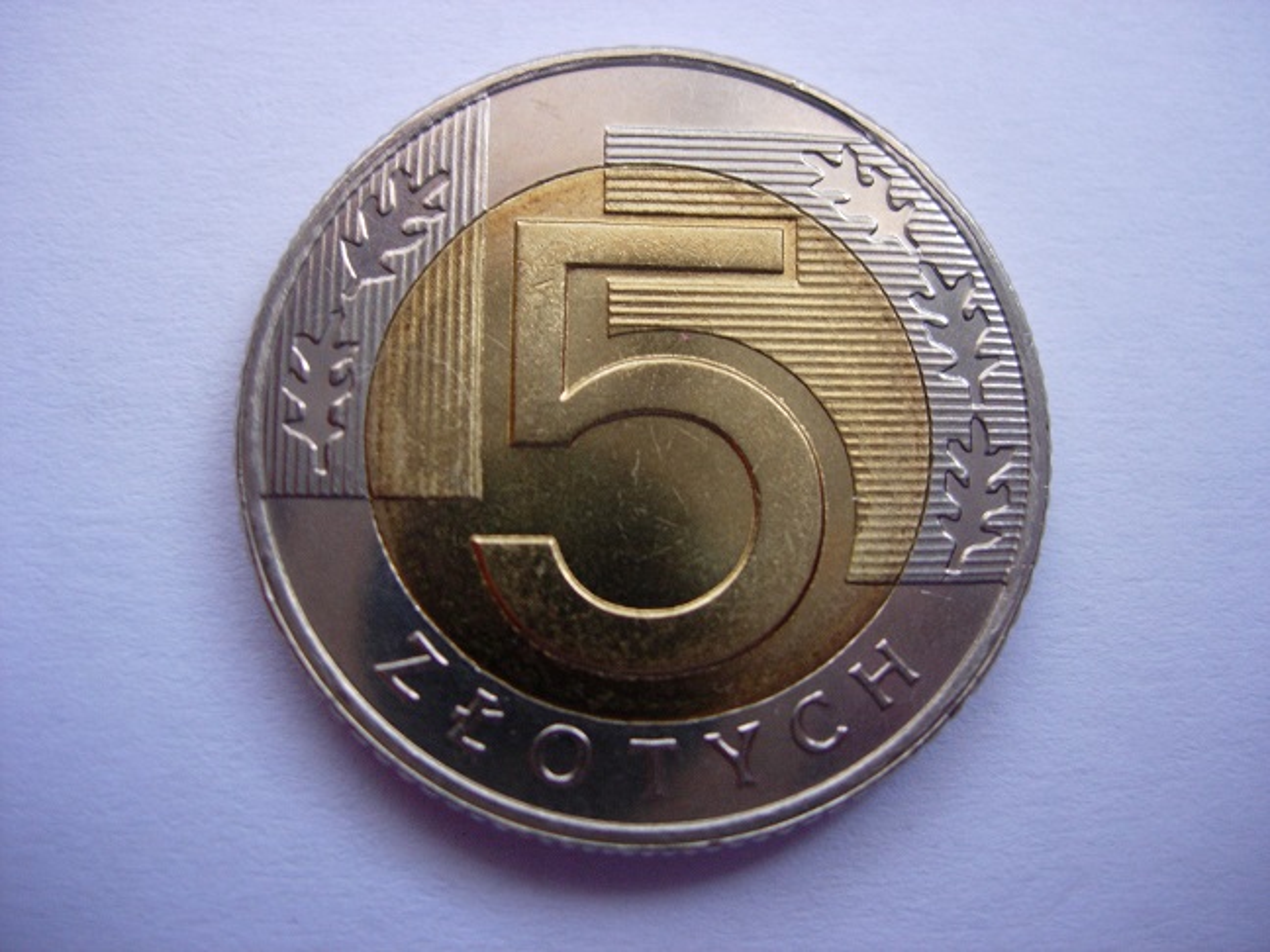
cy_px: 476
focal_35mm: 38
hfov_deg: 49.0
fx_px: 1394
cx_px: 635
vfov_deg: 37.7
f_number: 2.8
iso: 115
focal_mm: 7.8
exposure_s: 1/32
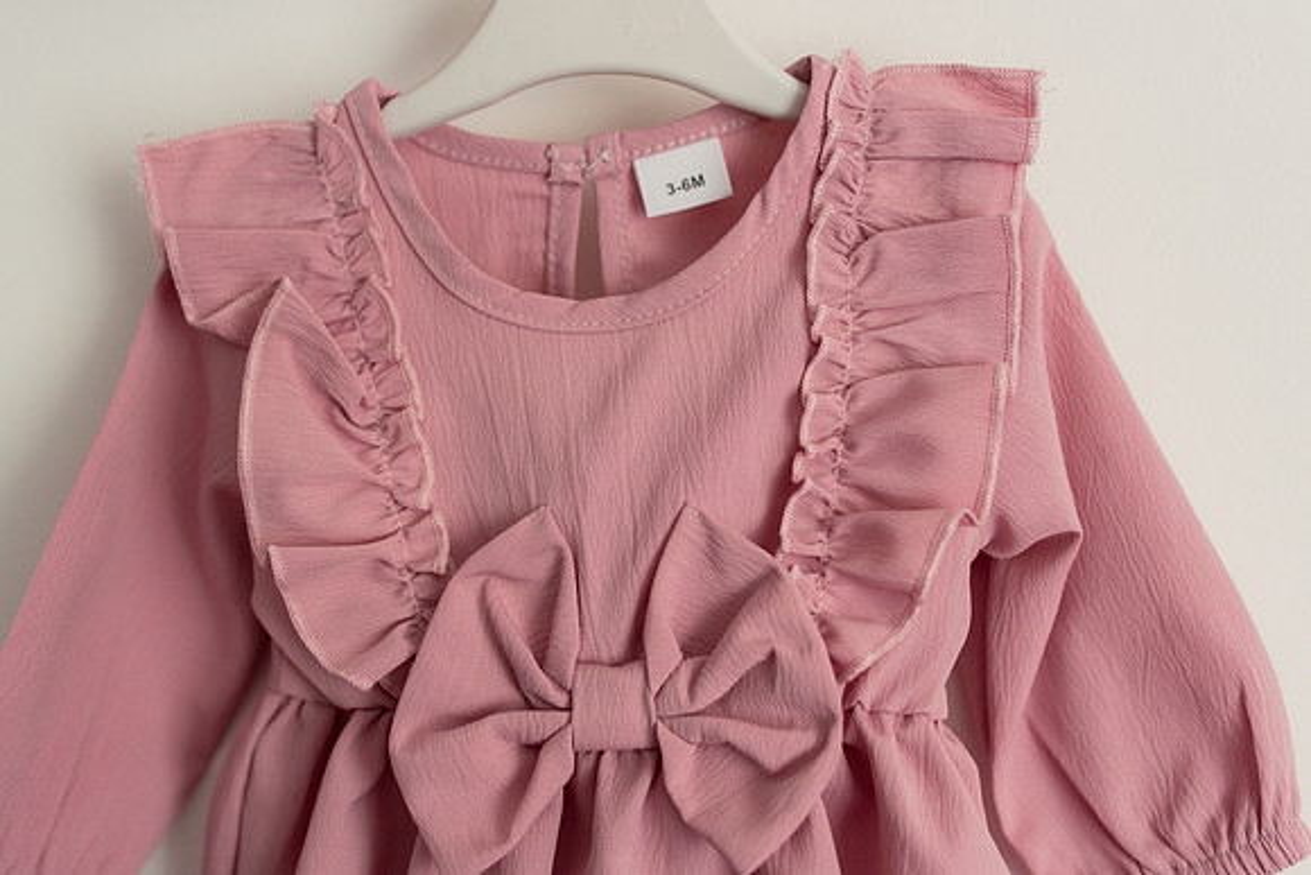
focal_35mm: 36
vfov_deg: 36.6
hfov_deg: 52.8
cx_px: 656
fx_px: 1322
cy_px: 438
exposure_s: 1/250
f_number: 2.5
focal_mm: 35
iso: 800
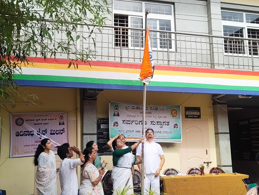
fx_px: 322
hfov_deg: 43.8
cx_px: 130
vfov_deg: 33.7
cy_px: 98
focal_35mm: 43
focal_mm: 5.56
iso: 50
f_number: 1.88
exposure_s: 1/799
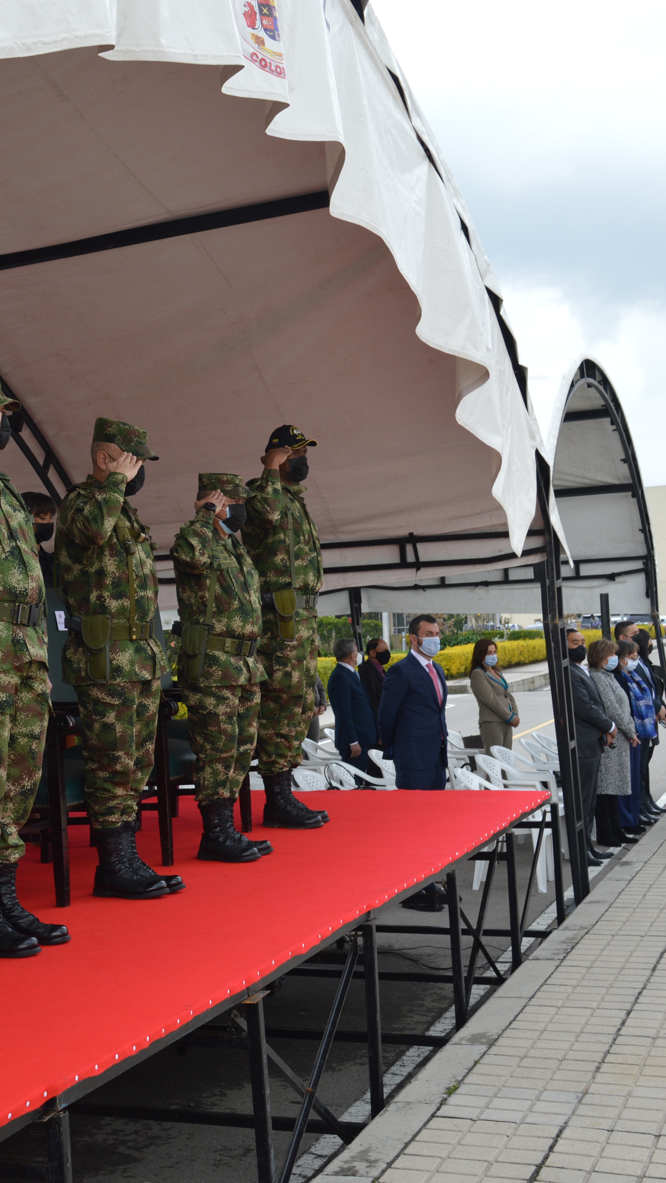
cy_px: 591
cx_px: 26
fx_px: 1632
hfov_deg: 22.3
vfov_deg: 39.9
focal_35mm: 52
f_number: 6.3
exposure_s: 1/160
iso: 100
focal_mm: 22
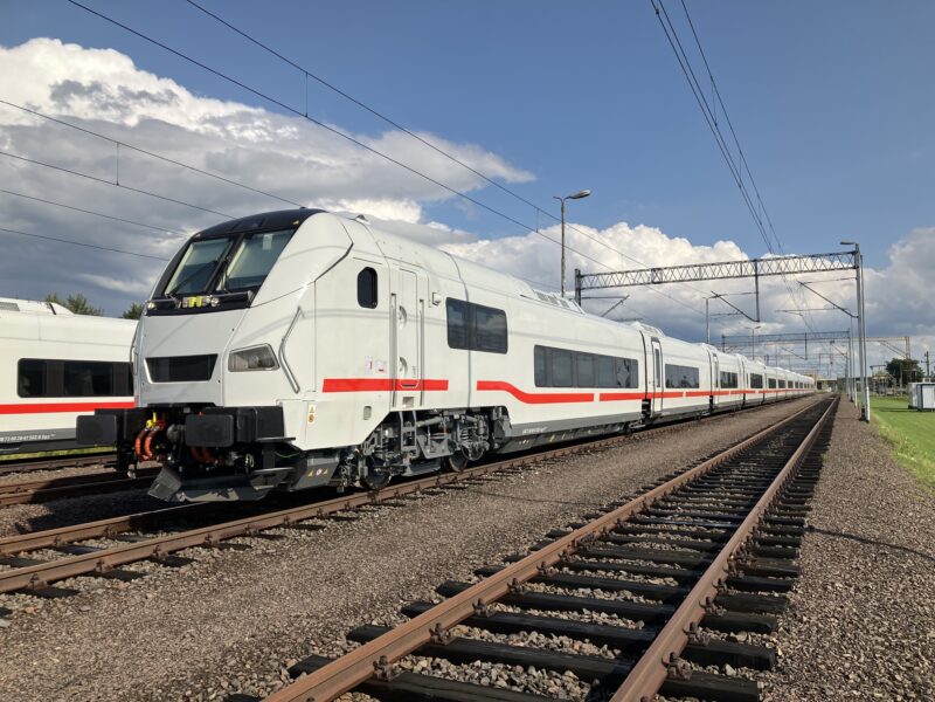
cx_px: 468
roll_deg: +0.3
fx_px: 756
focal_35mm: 28
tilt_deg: +2.5
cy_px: 351
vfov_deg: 49.7
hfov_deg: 63.4
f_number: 1.8
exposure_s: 1/3745
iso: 32
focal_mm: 3.99
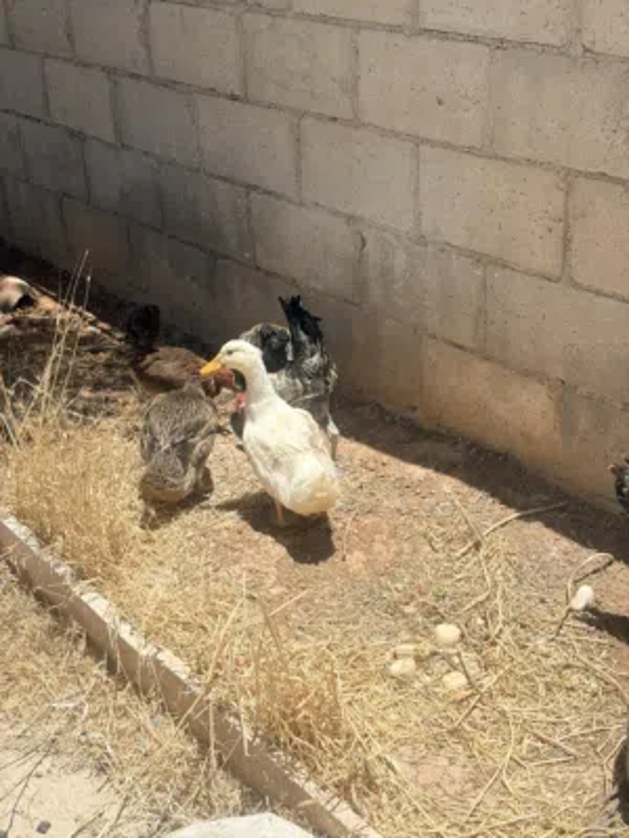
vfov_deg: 36.8
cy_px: 419
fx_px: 1260
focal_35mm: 52
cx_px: 314
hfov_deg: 28.0
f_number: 1.6
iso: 32
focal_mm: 5.96
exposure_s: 1/3636
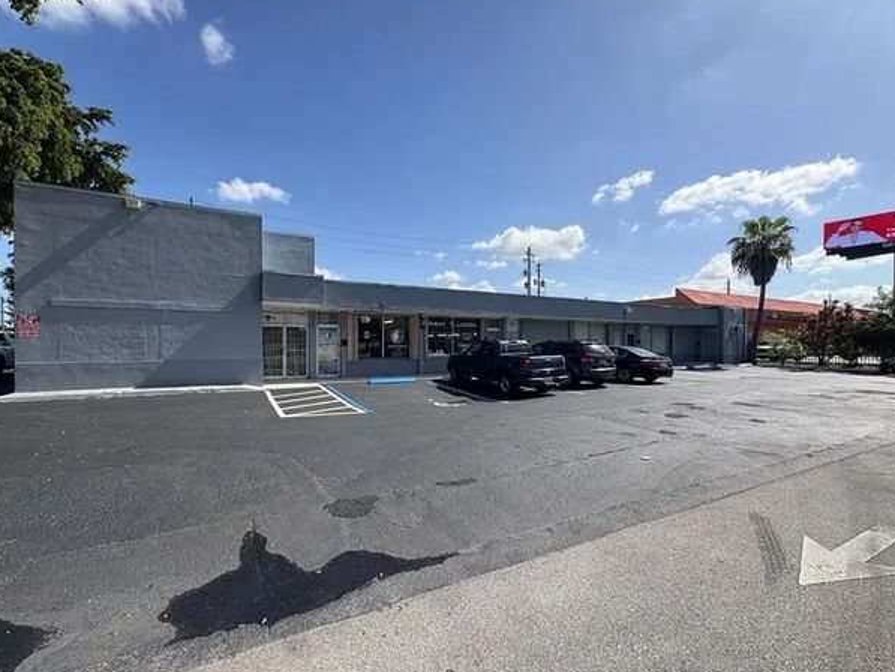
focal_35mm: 15
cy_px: 345
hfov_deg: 98.1
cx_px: 424
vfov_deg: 81.7
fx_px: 388
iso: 50
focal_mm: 2.22
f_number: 2.2
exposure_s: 1/1789
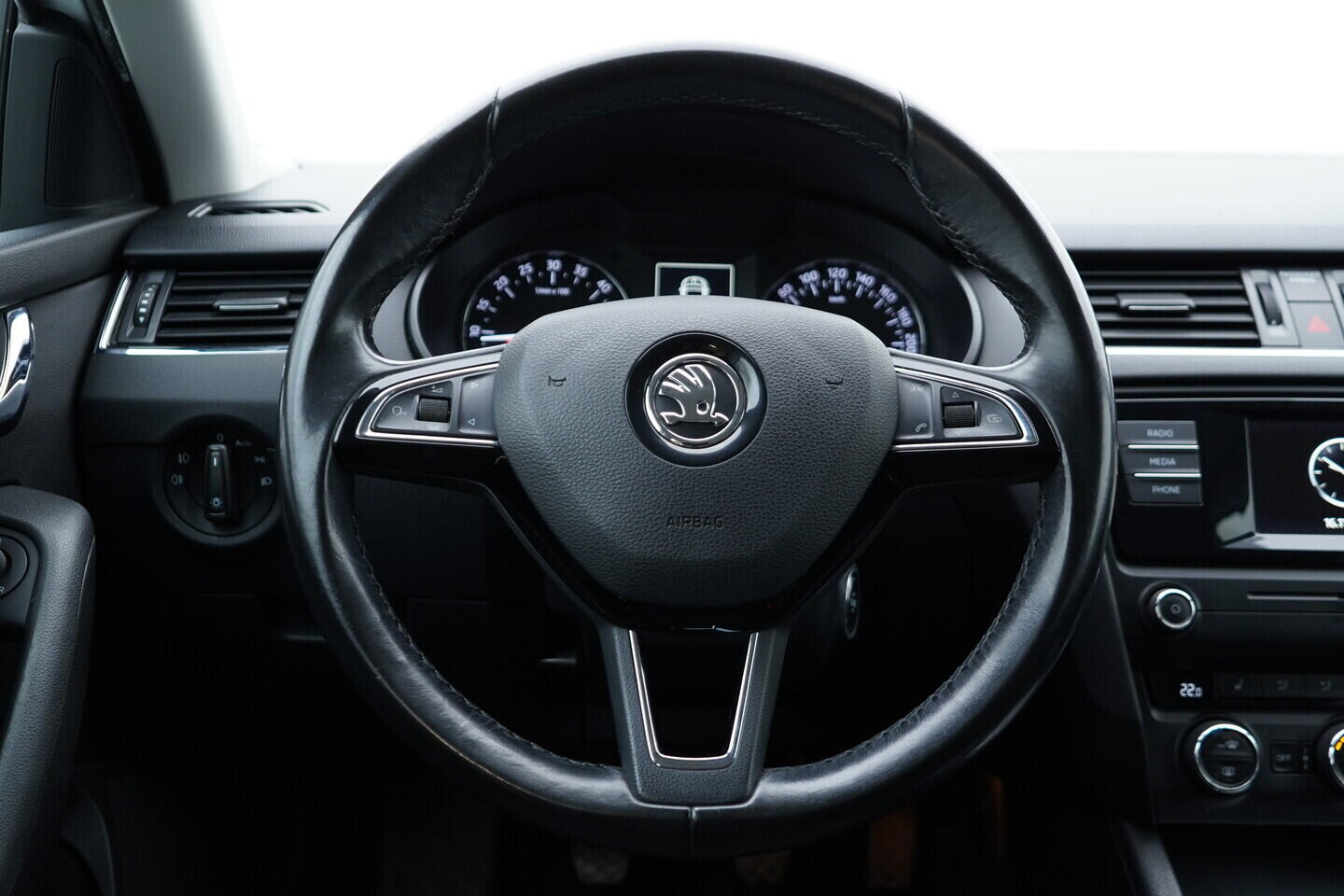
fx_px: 1344
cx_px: 672
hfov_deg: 53.1
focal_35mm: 36
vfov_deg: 36.9
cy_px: 448
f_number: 2.8
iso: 250
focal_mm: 24
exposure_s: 1/40
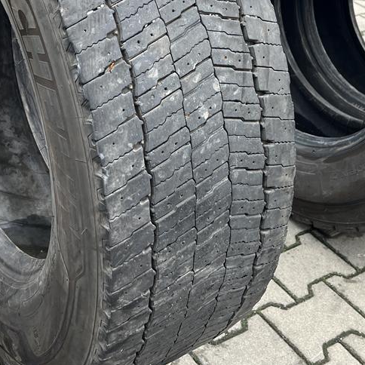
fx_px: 680
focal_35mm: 57
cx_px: 124
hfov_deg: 29.8
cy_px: 98
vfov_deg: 29.6
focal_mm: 5.1
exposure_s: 1/231
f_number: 1.6
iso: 40
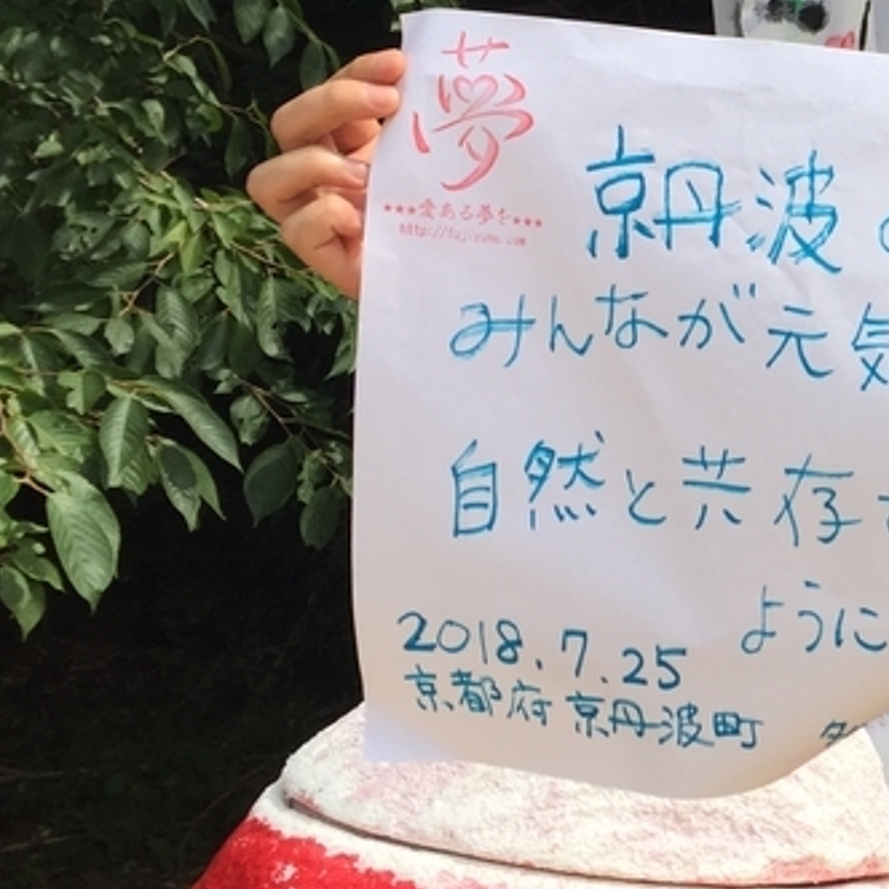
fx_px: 2295
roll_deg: -0.7
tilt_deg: -0.3
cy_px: 482
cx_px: 1151
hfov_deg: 20.1
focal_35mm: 79
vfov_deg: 21.9
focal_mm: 4.15
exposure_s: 1/1799
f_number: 2.2
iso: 32
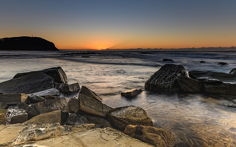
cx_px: 117
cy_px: 68
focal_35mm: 25
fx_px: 159
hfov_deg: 73.3
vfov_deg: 49.8
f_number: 9
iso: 50
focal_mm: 16
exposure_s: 1.6
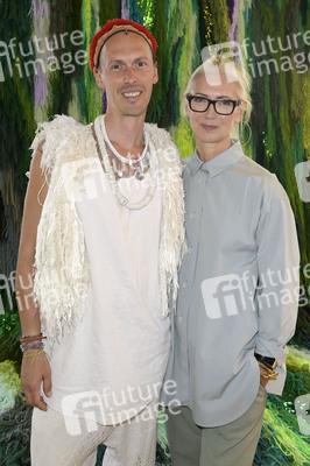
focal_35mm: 38
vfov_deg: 50.7
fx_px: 492
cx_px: 155
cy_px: 233
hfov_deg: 35.0
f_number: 7.1
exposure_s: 1/200
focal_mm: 38
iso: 1250
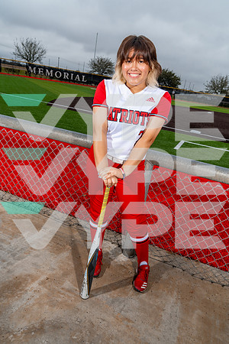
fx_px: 258
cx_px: 114
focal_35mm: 27
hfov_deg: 47.9
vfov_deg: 67.4
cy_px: 172
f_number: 8
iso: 200
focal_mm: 27
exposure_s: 1/125
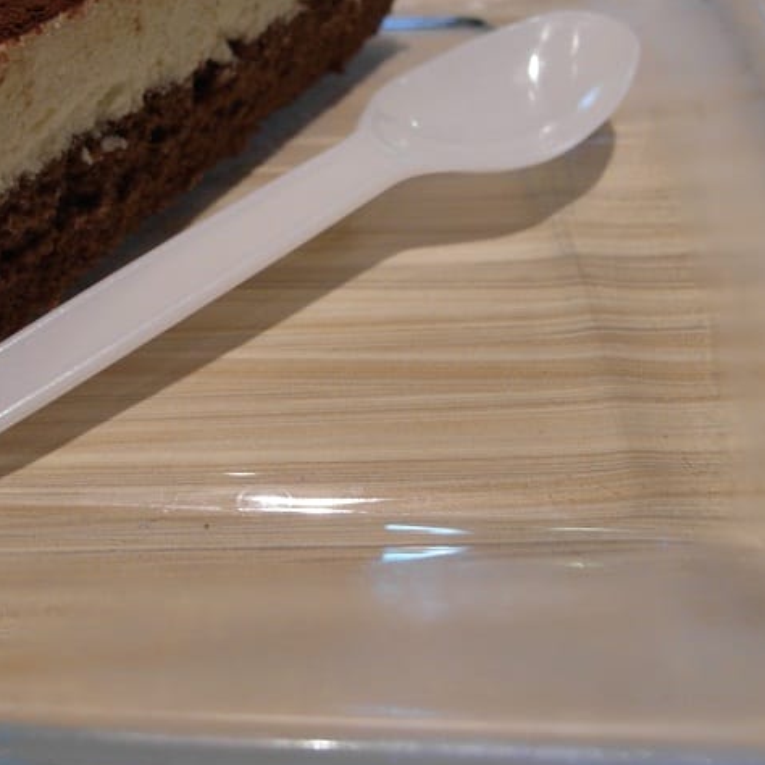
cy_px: 337
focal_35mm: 49
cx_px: 144
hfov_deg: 33.6
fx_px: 1225
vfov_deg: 34.6
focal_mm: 5.2
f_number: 2.5
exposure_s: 1/45
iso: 160
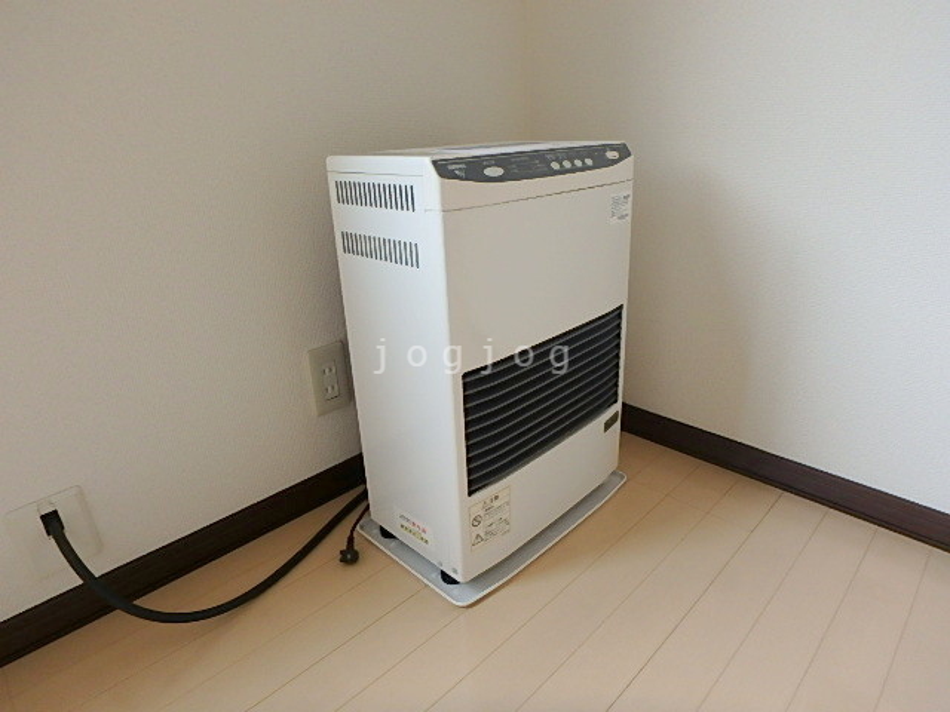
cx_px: 475
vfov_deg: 63.4
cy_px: 356
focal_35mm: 21
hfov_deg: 79.0
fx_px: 576
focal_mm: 3.7
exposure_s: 1/40
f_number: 3.5
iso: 200
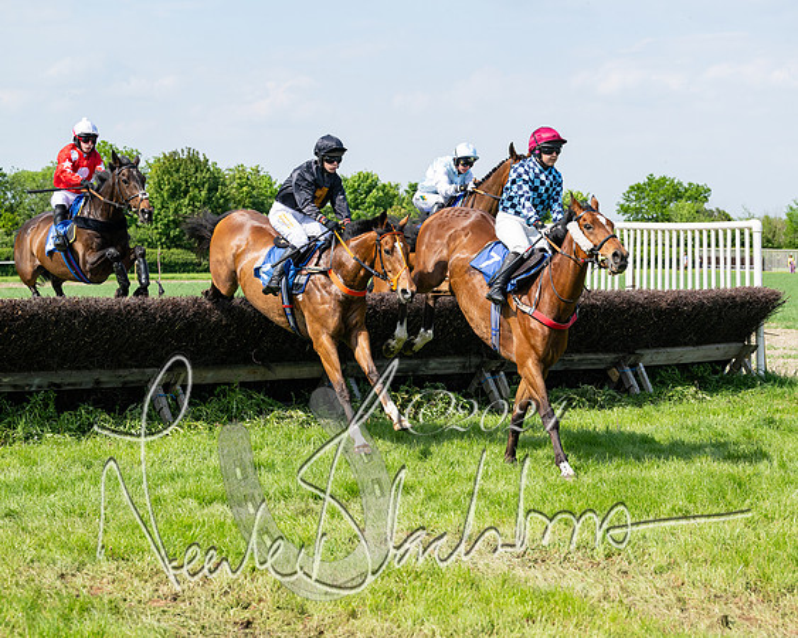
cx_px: 399
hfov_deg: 24.2
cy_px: 319
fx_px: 1862
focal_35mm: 79
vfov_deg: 19.4
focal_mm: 70
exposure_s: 1/2500
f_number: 5
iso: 400
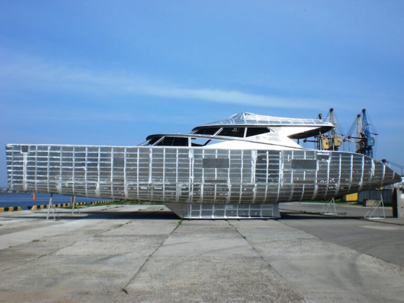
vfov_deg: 37.7
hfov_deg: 49.0
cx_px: 202
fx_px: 443
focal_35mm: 38
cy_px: 152
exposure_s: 1/800
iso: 50
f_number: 4.4
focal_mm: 6.3
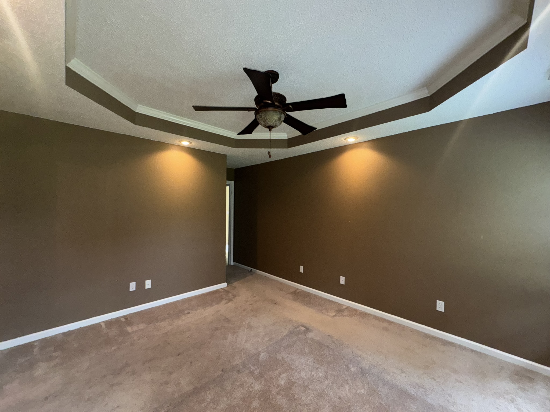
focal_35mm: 14
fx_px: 222
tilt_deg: -0.2
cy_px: 206
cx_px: 275
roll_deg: -0.5
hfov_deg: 102.1
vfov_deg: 85.7
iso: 160
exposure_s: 1/60
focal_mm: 2.22
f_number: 2.2
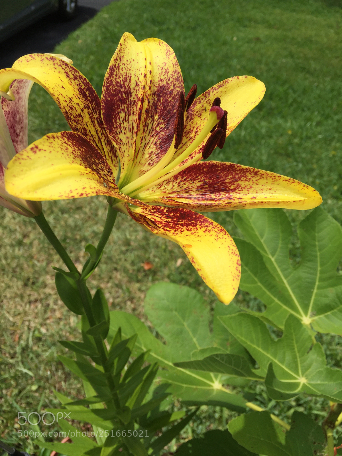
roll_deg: +0.9
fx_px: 382
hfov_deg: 48.2
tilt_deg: -40.4
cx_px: 171
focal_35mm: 29
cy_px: 228
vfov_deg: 61.7
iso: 32
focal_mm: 4.15
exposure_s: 1/3300
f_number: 2.2
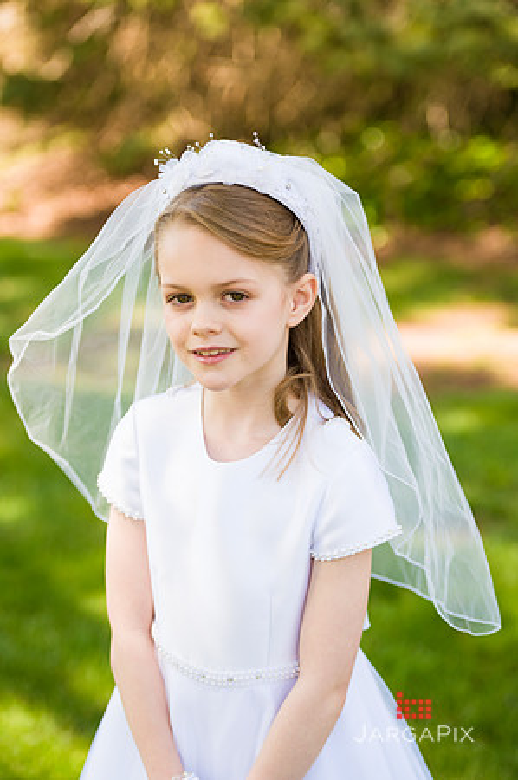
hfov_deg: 15.9
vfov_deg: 23.7
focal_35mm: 86
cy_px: 390
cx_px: 259
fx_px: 1860
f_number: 3.2
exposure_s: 1/640
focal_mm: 86
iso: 200
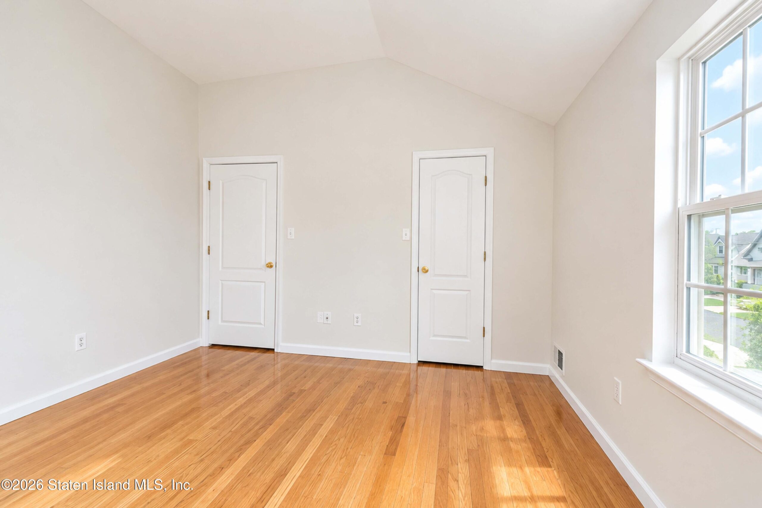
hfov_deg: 100.4
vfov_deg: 77.3
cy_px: 254
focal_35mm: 15
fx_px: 317
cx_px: 381
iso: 1250
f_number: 10
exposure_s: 1/125
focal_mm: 10
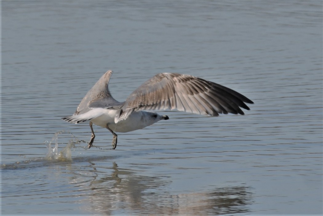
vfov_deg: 2.2
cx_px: 162
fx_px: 5652
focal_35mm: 630
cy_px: 108
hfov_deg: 3.3
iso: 200
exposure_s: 1/1000
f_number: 7.1
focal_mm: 420
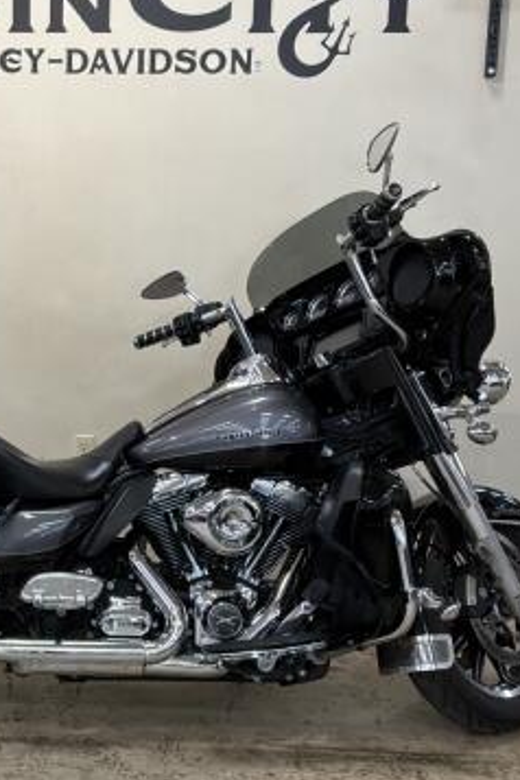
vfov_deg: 40.2
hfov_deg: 26.8
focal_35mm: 49
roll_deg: -1.9
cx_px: 79
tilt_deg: -10.6
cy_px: 465
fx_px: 1062
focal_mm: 3
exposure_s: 1/60
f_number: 1.8
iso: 100
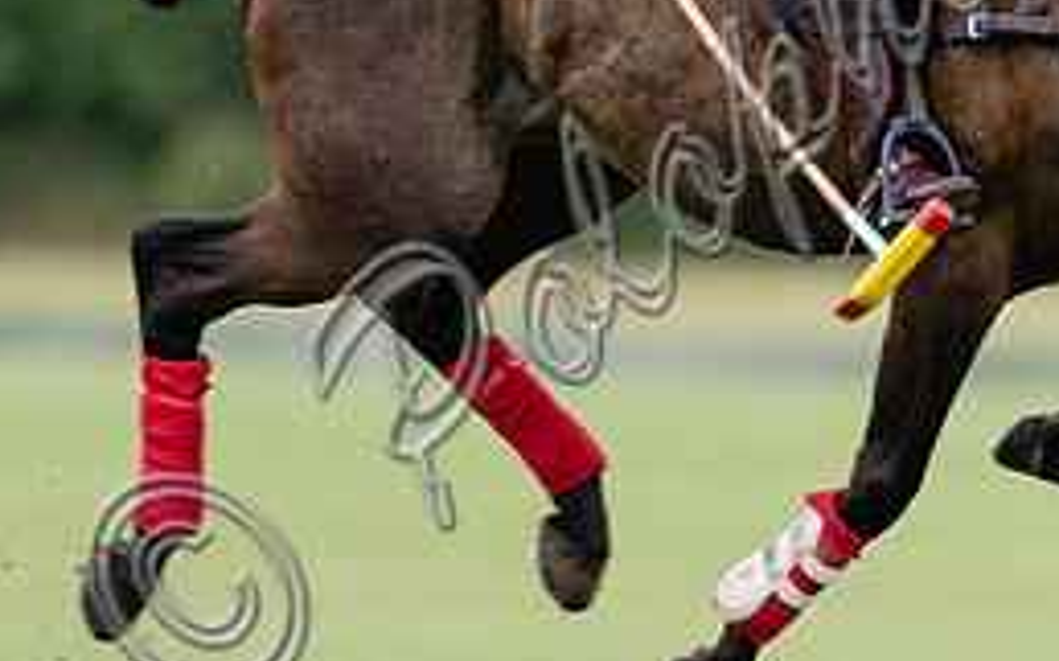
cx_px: 902
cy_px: 239
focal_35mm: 2066
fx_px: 59601
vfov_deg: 0.6
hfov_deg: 1.0
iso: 800
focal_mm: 500
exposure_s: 1/800
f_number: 4
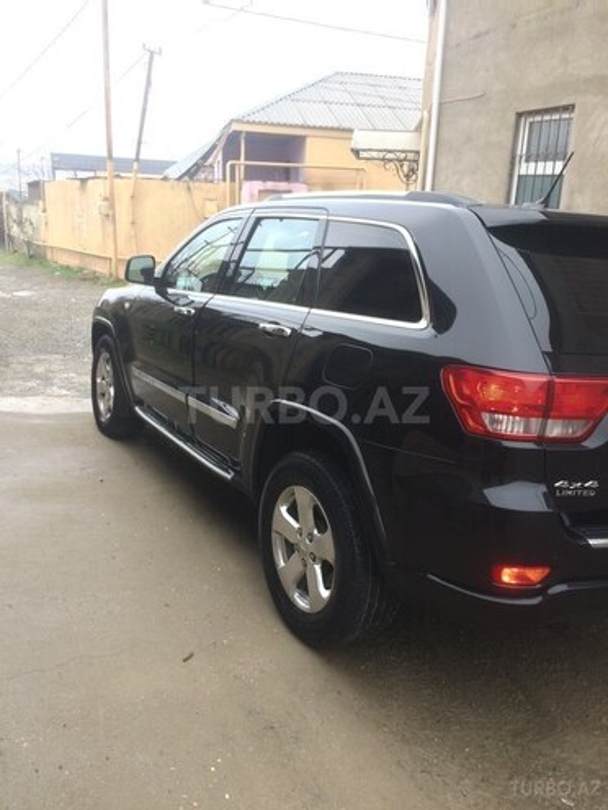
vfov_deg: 61.7
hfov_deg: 48.2
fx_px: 679
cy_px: 405
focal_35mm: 29
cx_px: 304
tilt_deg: -17.1
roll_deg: -1.9
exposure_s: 1/100
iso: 50
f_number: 2.2
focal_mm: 4.15
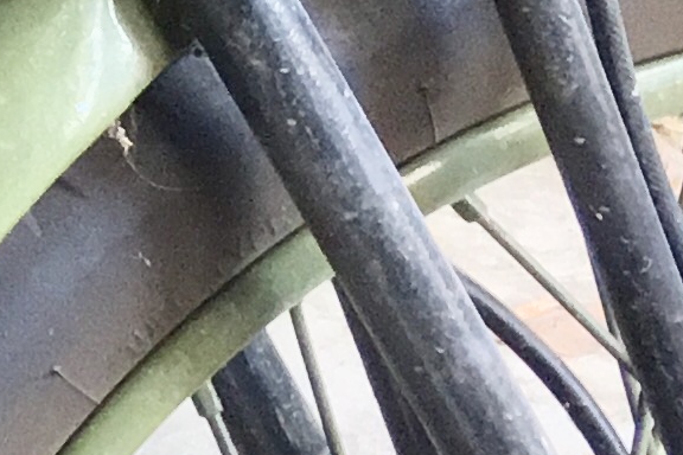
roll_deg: +3.9
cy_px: -88
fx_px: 4003
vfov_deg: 6.5
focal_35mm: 211
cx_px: -1225
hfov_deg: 8.5
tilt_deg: -27.3
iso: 250
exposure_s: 1/33
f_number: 2.2
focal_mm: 4.15
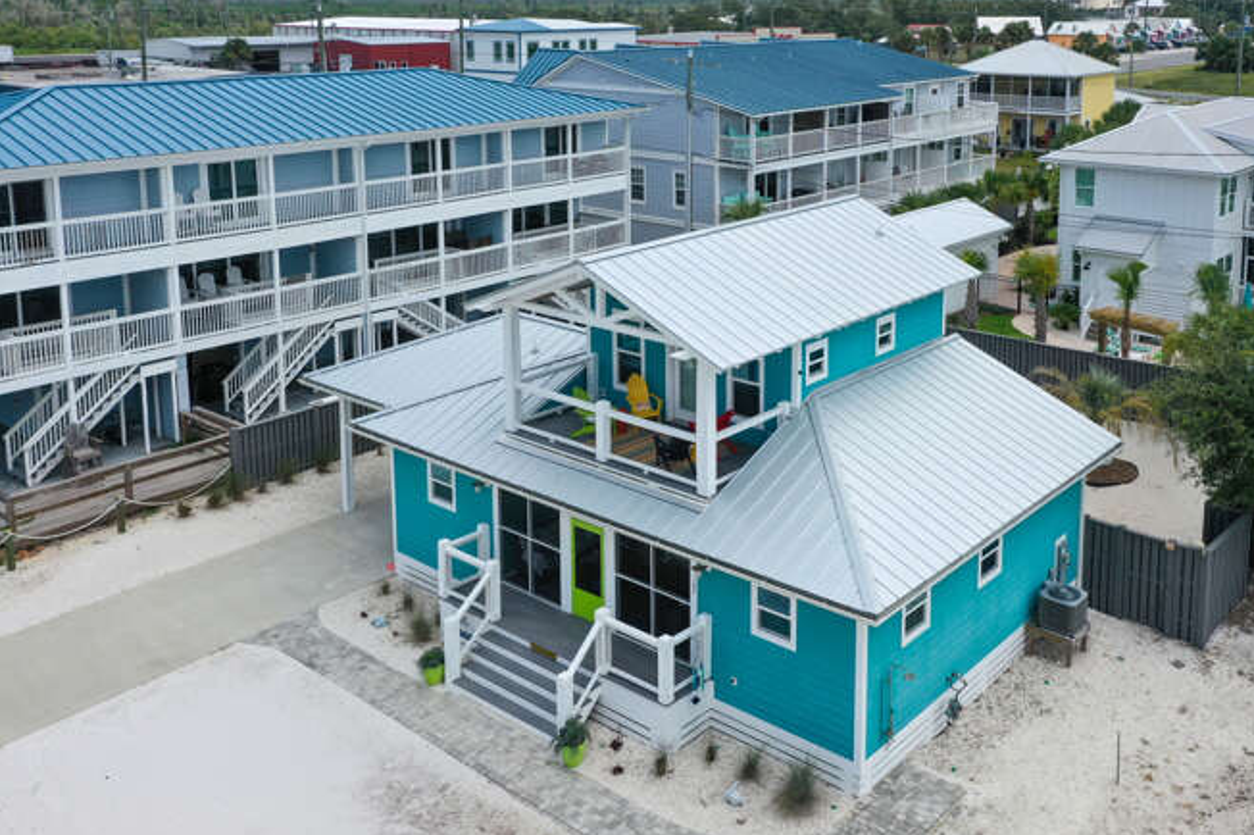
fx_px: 1149
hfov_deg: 57.0
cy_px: 458
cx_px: 721
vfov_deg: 39.9
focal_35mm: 33
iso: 100
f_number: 6.3
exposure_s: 1/640
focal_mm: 10.26
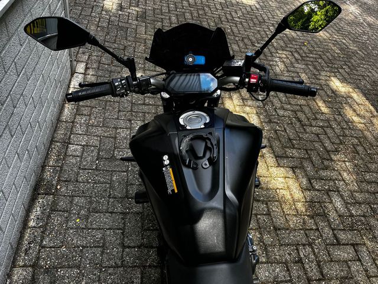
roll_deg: -16.0
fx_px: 284
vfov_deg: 53.1
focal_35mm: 26
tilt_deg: -43.8
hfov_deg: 67.3
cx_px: 189
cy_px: 142
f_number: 1.6
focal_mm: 5.1
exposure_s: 1/122
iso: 64
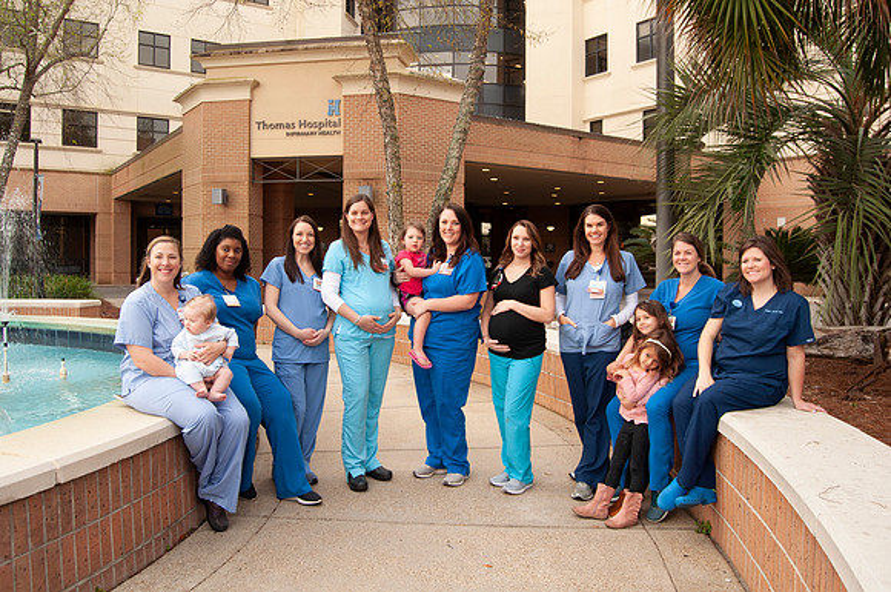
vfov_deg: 47.8
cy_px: 296
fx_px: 667
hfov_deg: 67.5
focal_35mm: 27
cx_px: 446
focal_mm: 18
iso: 400
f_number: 6.3
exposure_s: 1/100
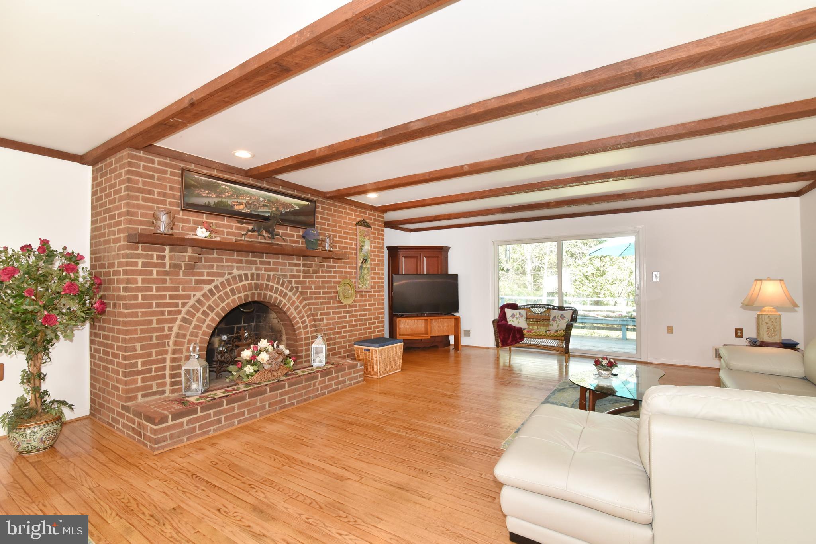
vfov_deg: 73.8
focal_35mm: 16
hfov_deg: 96.7
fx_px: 363
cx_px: 408
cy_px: 272
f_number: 7.1
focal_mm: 16
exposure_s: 1/80
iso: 1250
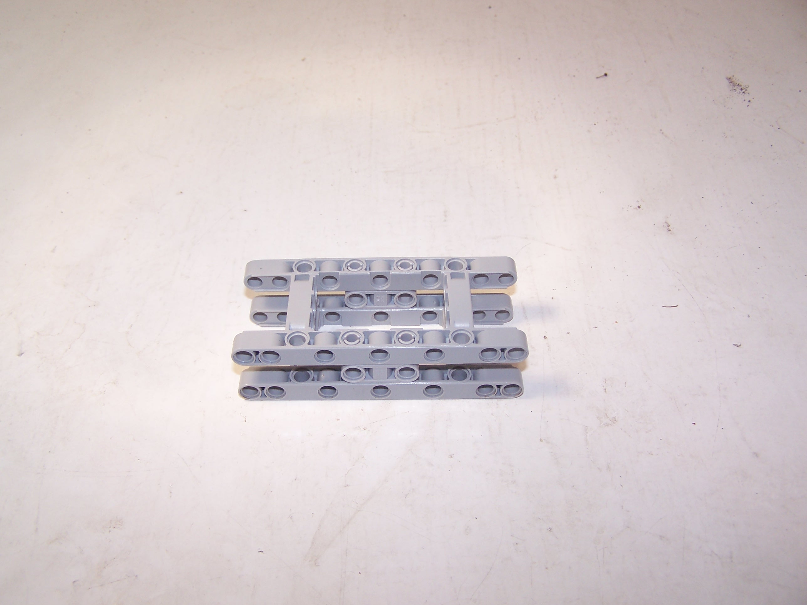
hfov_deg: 49.0
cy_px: 302
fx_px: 886
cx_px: 404
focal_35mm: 38
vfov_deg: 37.7
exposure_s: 1/90
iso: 80
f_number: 2.8
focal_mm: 6.3
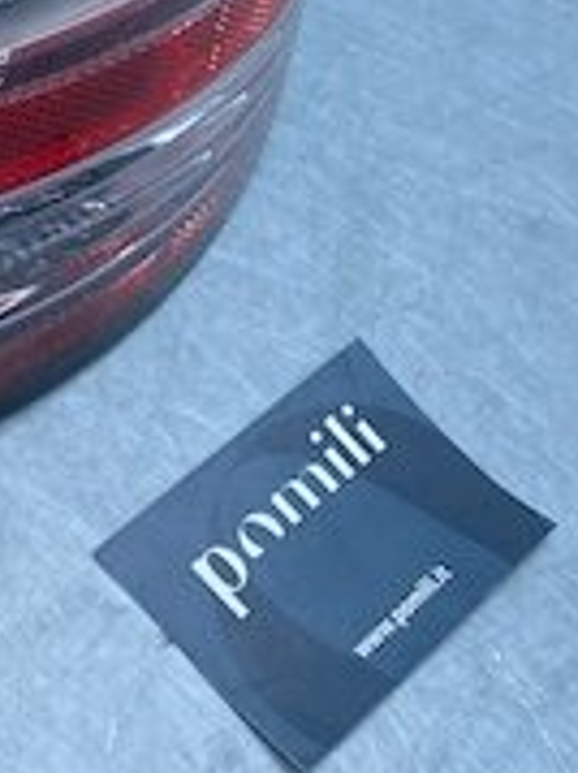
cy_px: -255
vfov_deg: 19.3
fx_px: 2073
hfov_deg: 15.0
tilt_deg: -39.8
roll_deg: -13.6
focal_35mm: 93
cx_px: -211
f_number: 1.8
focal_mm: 4.25
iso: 32
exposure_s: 1/698
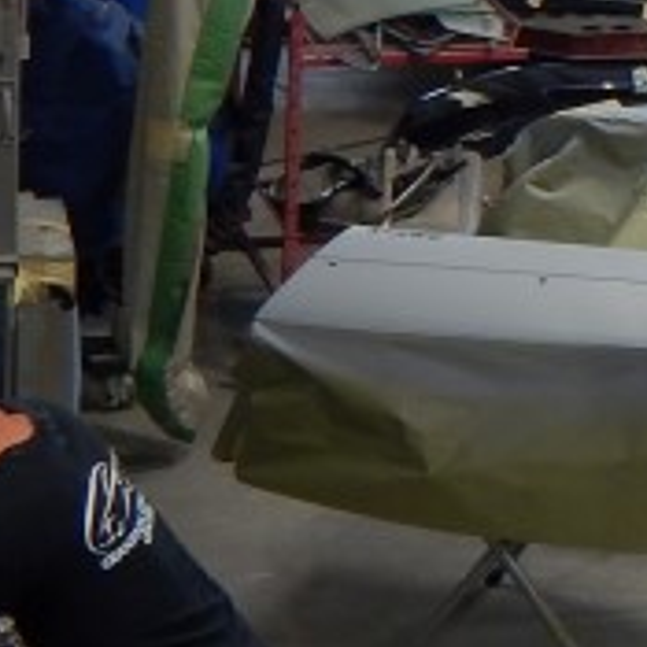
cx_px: 1789
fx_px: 3722
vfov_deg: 9.8
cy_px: -107
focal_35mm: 176
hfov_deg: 8.6
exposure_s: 1/40
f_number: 3.3
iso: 125
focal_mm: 6.1
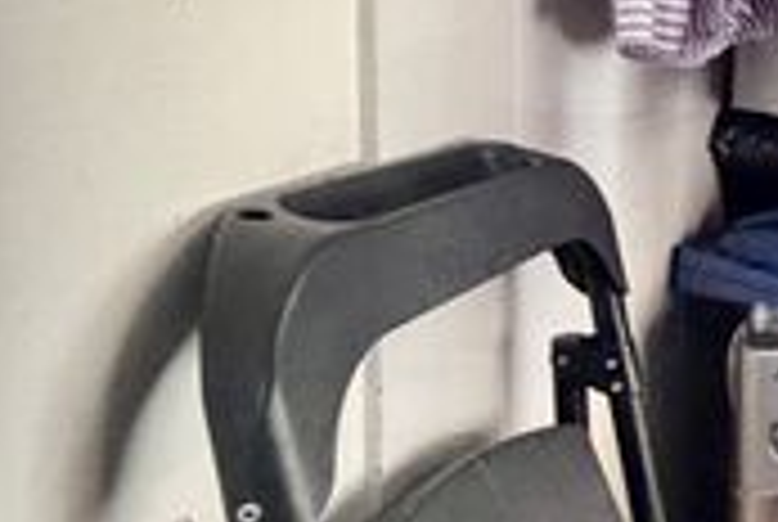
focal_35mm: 56
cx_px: 1111
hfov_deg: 27.1
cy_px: 83
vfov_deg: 23.8
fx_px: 1212
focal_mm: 2.22
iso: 1250
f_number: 2.2
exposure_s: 1/40
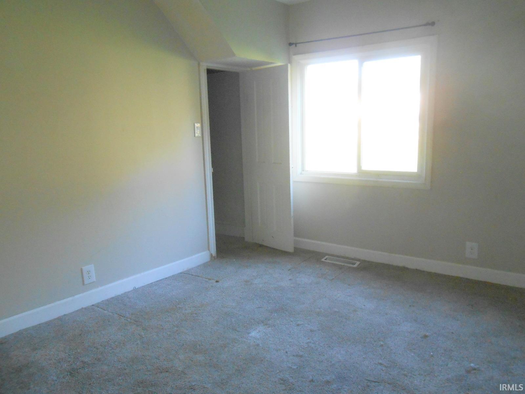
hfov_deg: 67.3
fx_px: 394
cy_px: 197
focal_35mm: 26
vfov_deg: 53.1
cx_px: 262
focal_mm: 4.6
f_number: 3.5
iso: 400
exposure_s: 1/25
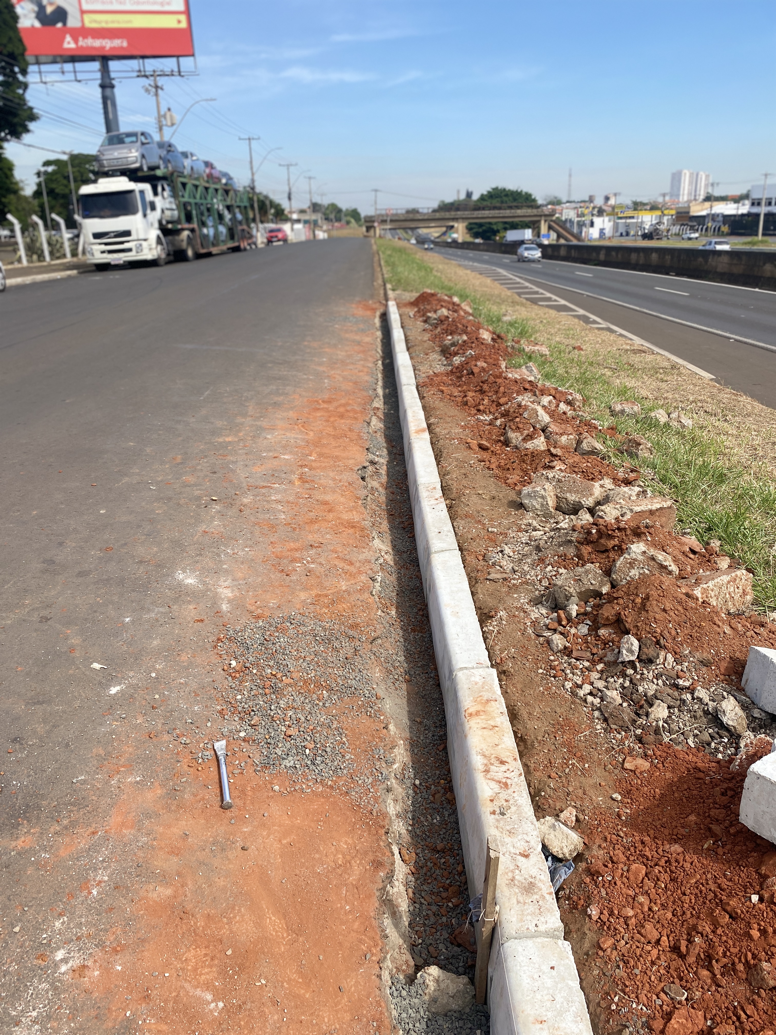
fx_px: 777
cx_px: 388
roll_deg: +1.2
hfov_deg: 53.1
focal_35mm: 26
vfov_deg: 67.3
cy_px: 518
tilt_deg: -19.0
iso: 32
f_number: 1.8
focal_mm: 4.25
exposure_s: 1/1701
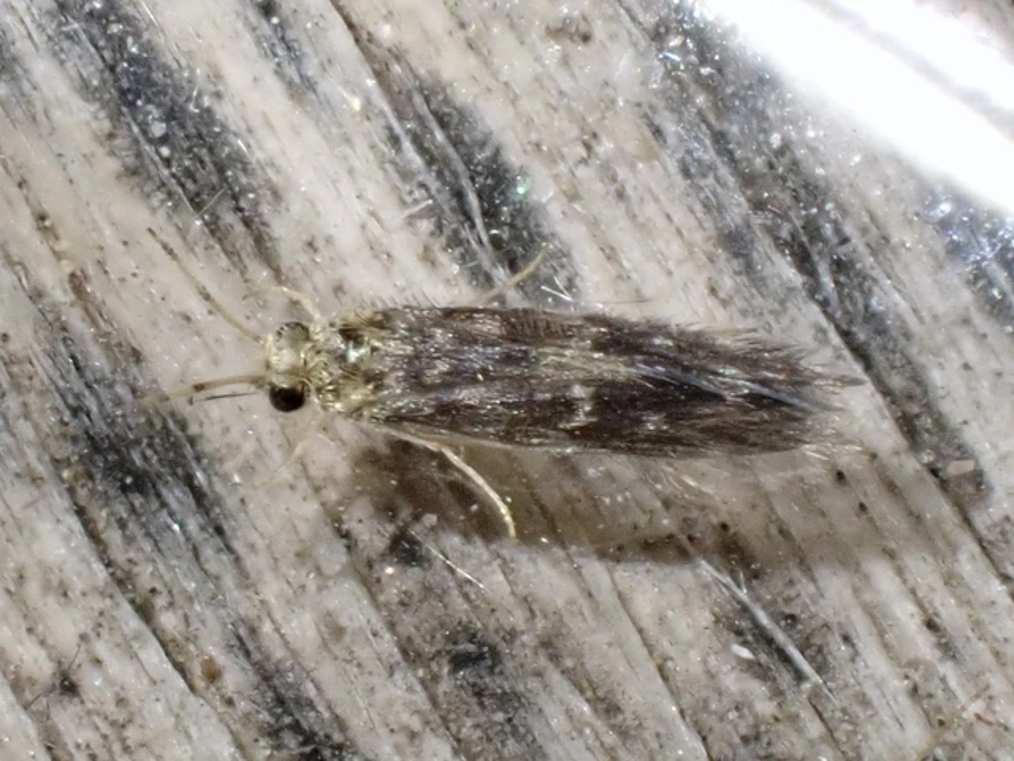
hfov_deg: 19.6
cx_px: 507
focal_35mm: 100
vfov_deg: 14.8
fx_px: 2929
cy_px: 380
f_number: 6.3
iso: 500
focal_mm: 18
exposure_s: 1/80
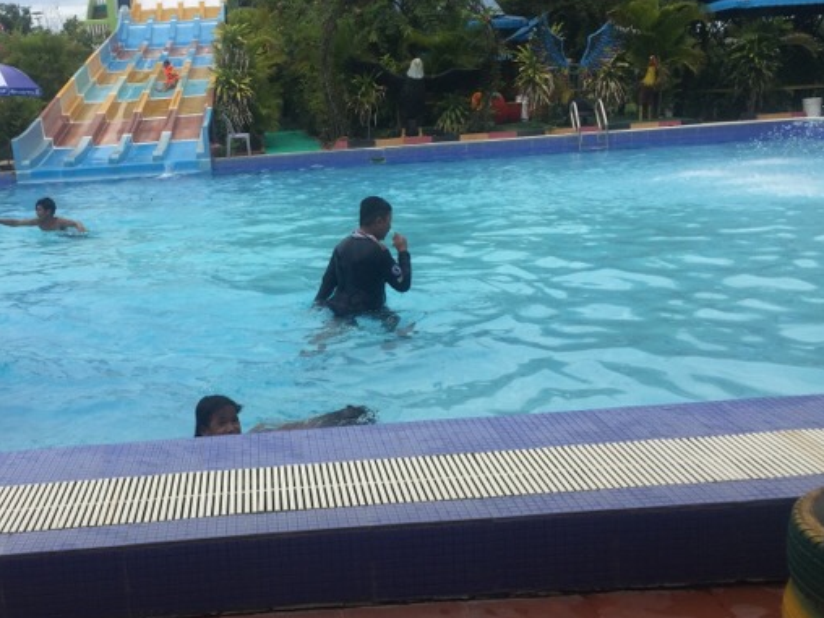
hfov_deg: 46.1
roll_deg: +1.4
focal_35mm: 40
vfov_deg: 35.9
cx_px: 279
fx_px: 952
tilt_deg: -8.6
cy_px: 268
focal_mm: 4.15
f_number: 2.2
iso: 32
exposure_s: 1/2198
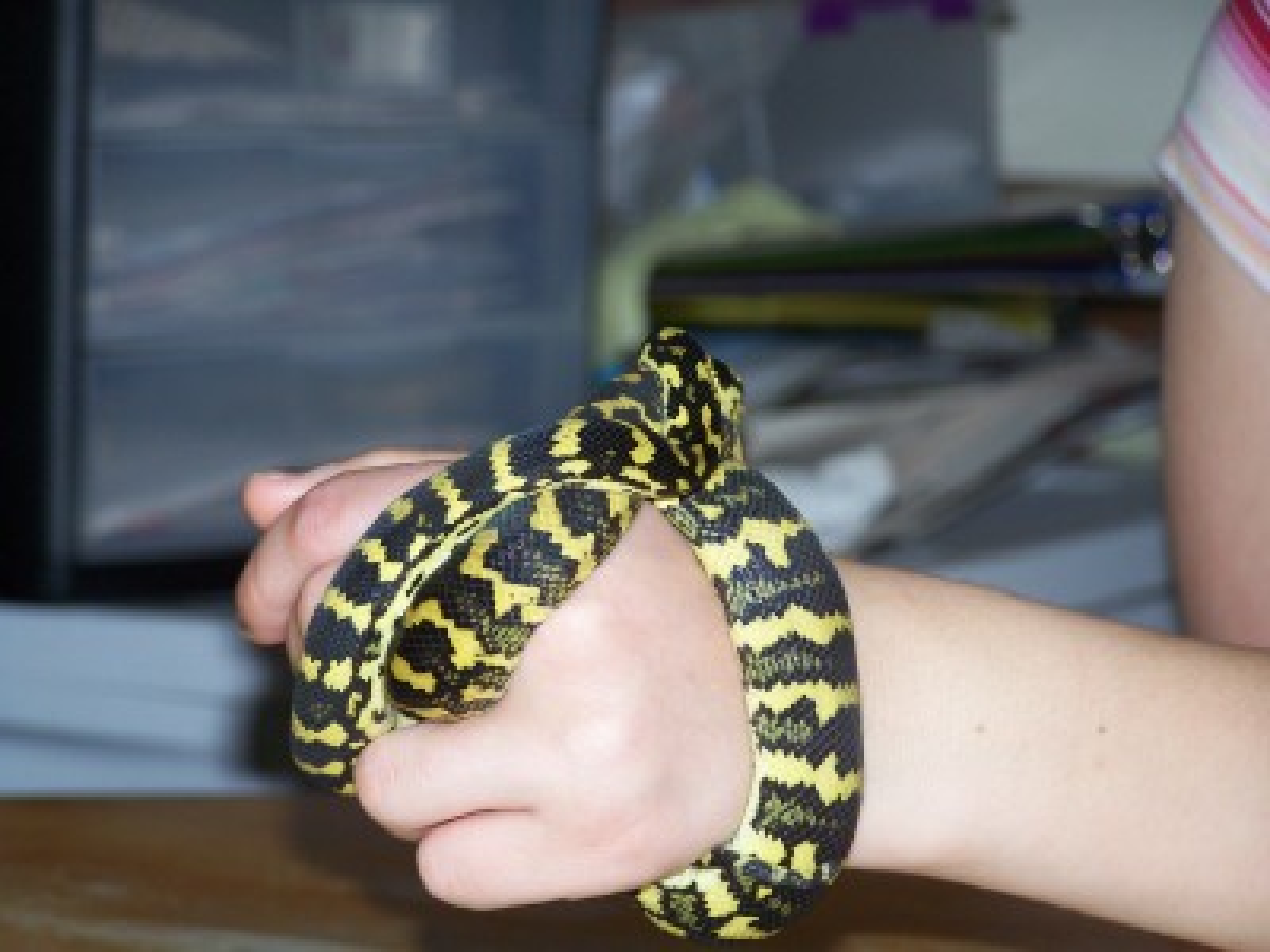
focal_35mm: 159
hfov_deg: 12.4
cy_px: 476
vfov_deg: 9.3
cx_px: 635
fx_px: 5833
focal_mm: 26.4
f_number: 3.3
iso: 80
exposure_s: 1/125
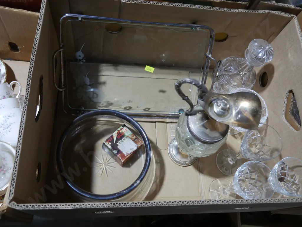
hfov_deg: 56.8
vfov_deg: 44.2
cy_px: 114
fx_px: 279
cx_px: 151
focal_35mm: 32
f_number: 3.6
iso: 320
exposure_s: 1/60
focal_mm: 16
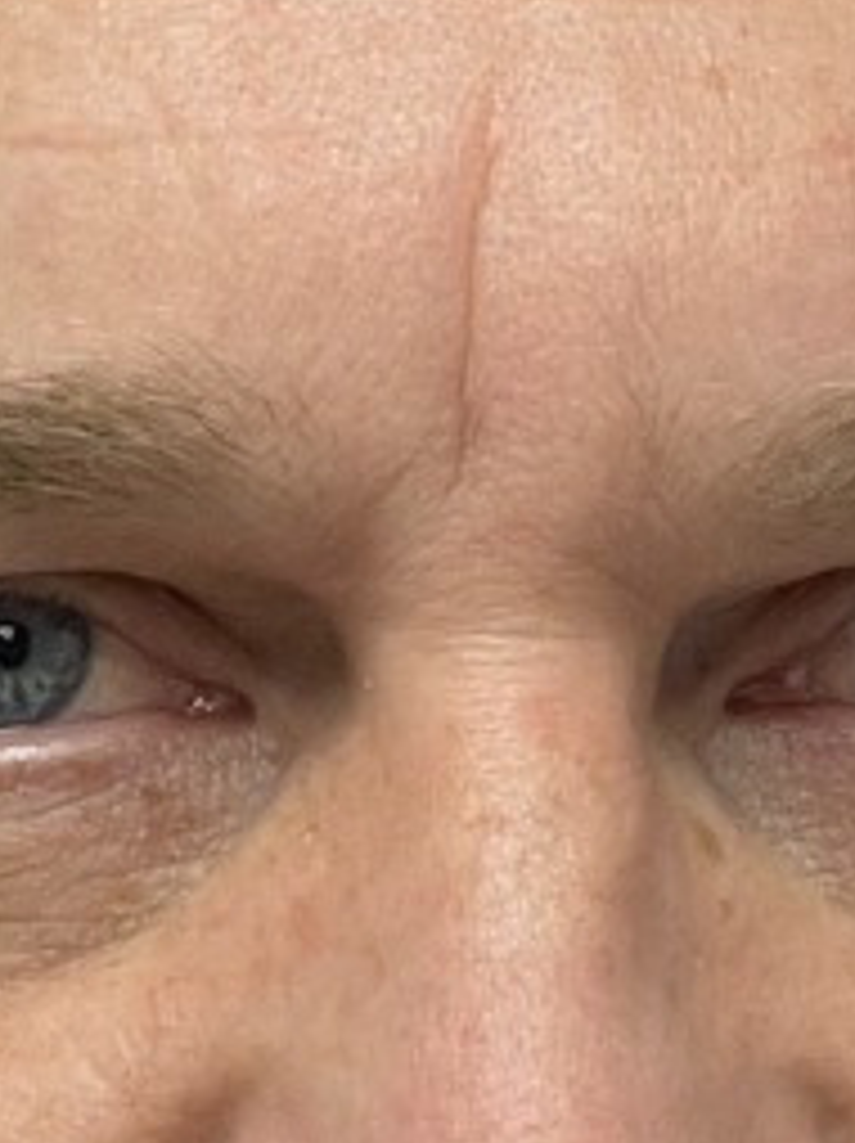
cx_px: 382
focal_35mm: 142
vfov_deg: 13.9
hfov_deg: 10.4
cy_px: 652
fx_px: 4684
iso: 80
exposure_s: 1/50
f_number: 2.2
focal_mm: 2.71
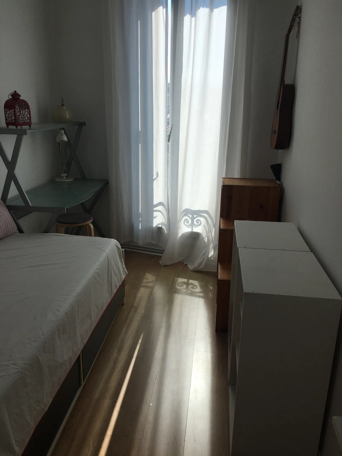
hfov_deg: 48.2
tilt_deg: -16.4
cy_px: 228
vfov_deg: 61.7
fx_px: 382
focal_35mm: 29
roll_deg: -0.5
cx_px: 171
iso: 25
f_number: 2.2
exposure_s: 1/1012
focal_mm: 4.15
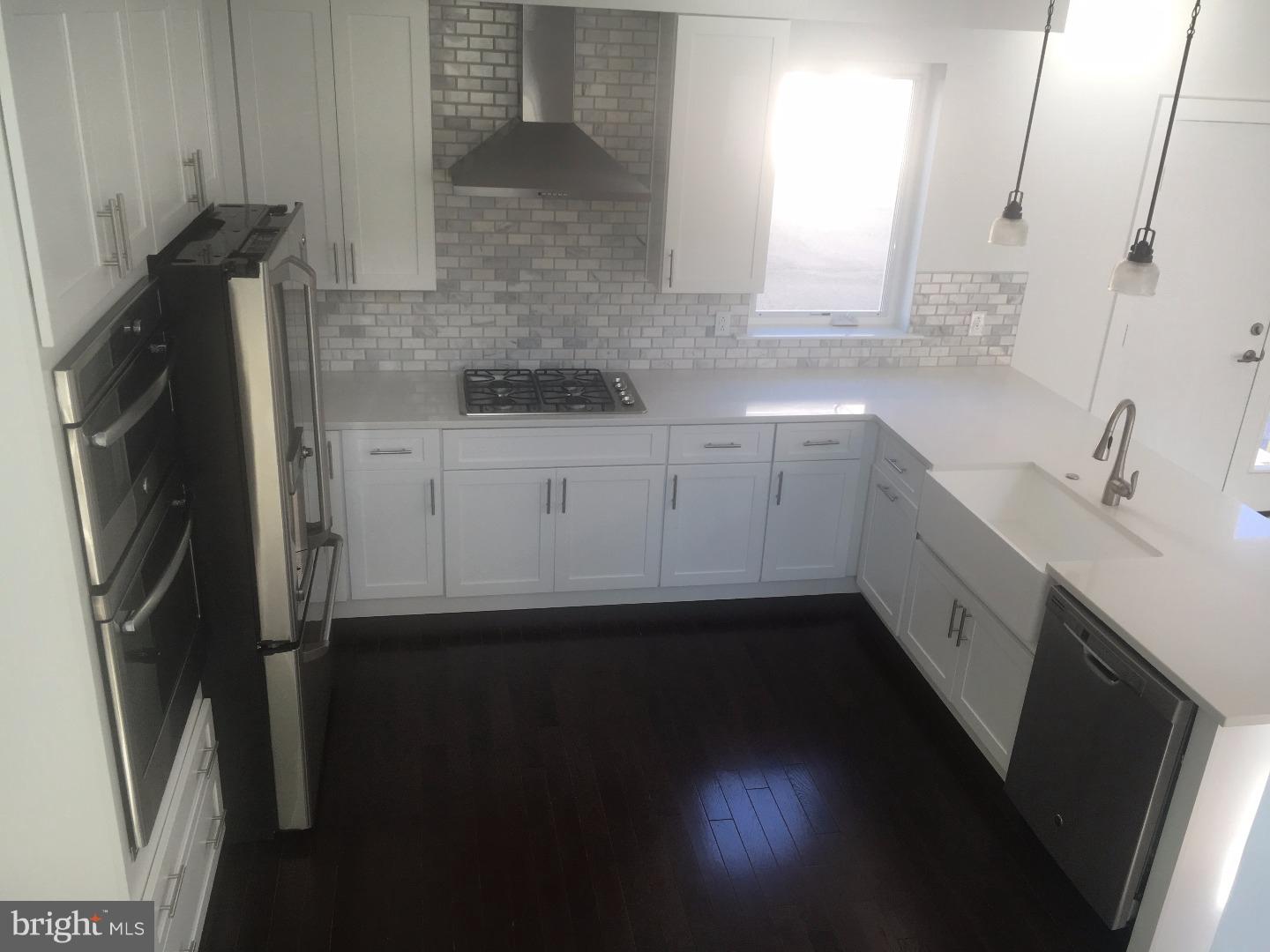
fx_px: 1064
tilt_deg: -21.6
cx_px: 635
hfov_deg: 61.7
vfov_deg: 48.2
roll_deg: -2.3
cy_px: 476
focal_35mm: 29
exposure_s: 1/60
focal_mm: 4.15
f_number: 2.2
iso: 32
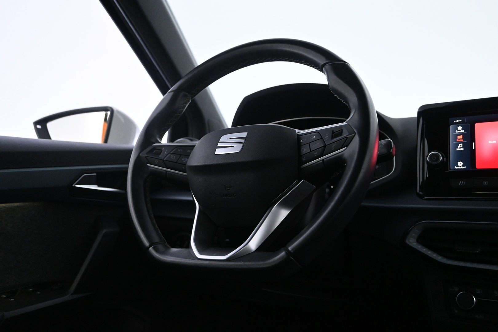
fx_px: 405
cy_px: 166
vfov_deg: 44.6
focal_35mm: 29
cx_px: 249
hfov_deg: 63.2
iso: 3200
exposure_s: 1/50
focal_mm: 19.5
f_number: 3.8
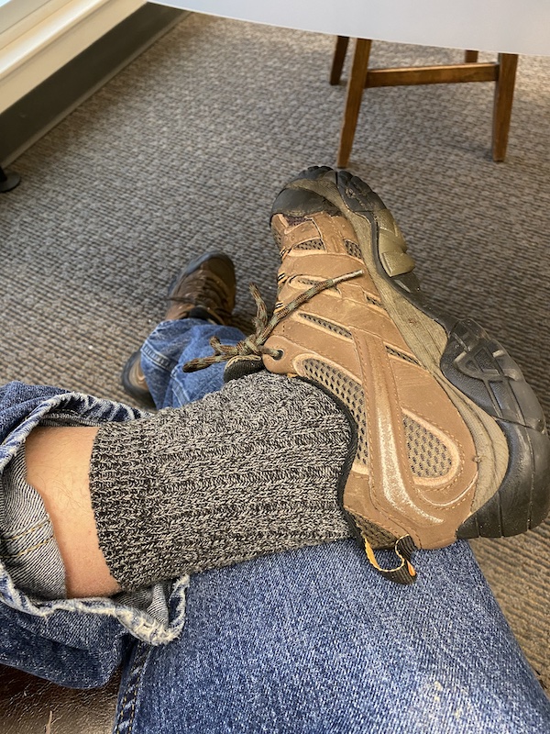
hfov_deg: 53.1
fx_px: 551
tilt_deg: -54.9
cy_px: 367
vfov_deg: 67.3
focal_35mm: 26
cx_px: 275
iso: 500
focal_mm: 4.25
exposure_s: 1/40
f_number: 1.8
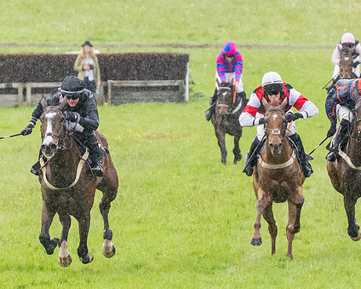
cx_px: 286
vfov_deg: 2.3
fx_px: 7253
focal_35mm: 679
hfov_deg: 2.9
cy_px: 227
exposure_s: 1/800
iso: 2000
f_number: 4
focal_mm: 165
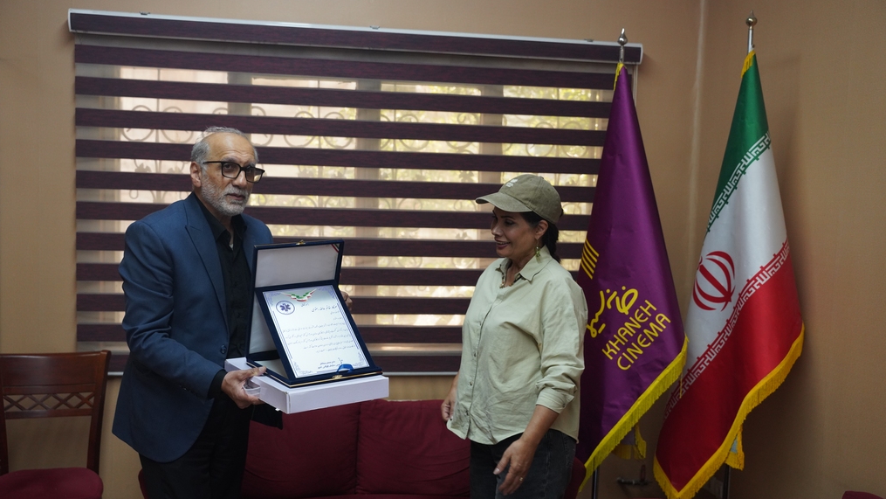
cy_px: 266
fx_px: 879
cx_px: 444
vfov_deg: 31.6
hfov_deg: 53.5
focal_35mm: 37
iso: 1600
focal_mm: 35.4
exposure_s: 1/160
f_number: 4
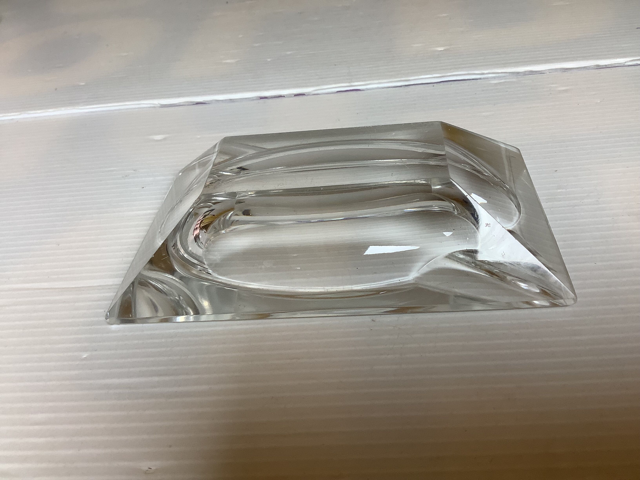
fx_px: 573
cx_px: 320
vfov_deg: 45.4
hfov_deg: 58.4
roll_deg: +9.3
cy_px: 240
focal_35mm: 31
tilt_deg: -36.4
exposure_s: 1/100
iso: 40
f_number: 2.4
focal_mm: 3.3
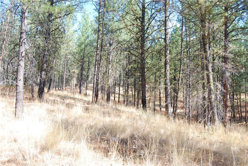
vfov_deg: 45.7
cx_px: 124
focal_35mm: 28
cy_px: 83
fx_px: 196
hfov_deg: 64.5
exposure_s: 1/160
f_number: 6.3
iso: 200
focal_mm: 19
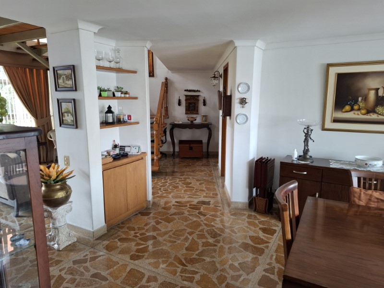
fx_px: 255
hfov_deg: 73.9
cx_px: 192
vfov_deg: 58.9
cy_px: 144
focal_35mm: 23
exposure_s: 1/60
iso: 200
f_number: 1.8
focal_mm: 5.54
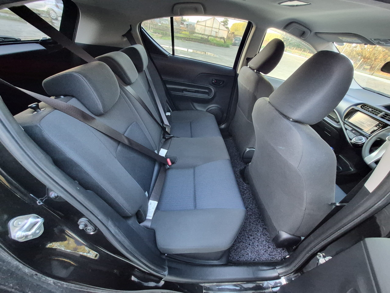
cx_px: 195
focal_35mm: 13
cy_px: 146
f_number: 2.2
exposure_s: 1/50
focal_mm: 1.74
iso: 1250
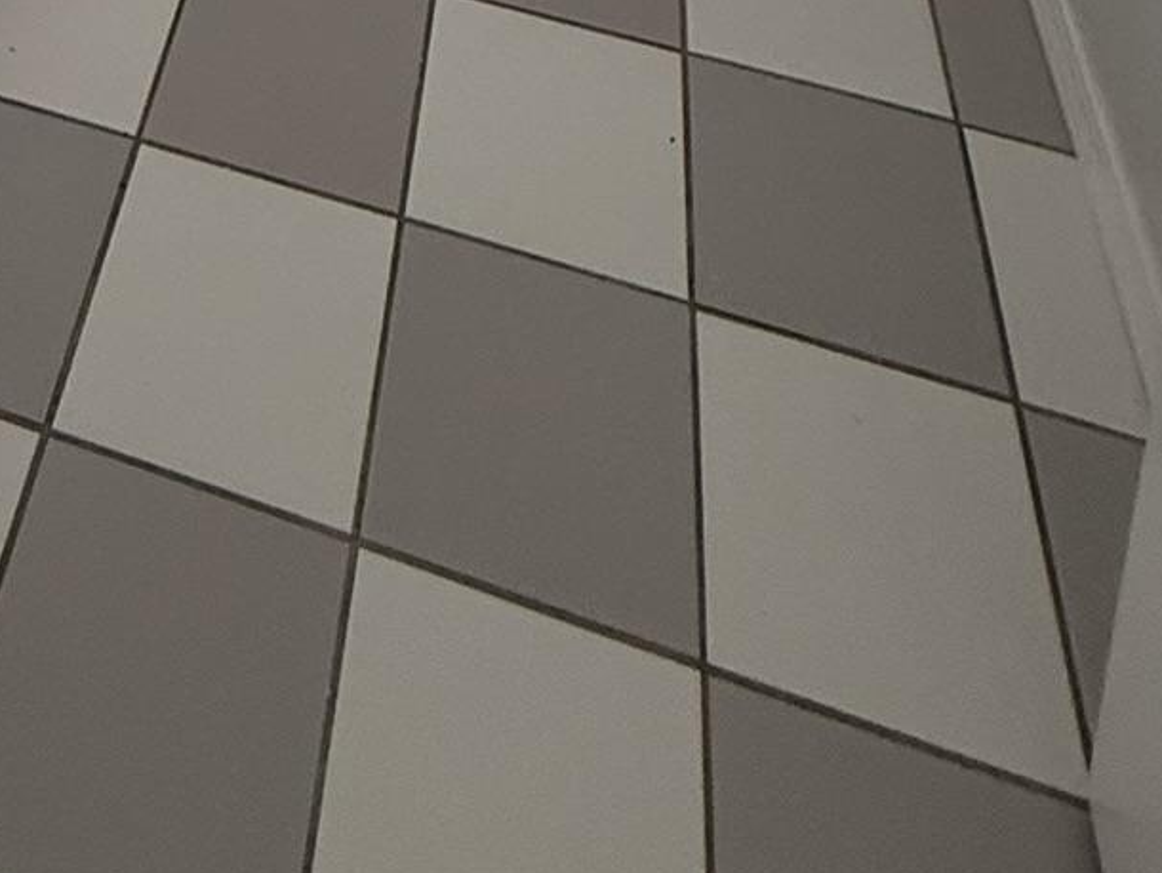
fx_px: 1578
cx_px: 139
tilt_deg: -11.3
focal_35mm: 47
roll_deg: -0.7
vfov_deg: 17.3
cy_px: -1024
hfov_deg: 38.0
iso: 200
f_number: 2.2
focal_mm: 2.22
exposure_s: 1/99
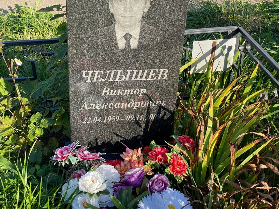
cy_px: 104
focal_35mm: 52
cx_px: 140
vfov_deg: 28.0
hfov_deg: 36.8
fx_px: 419
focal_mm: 6
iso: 20
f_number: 2
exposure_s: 1/484
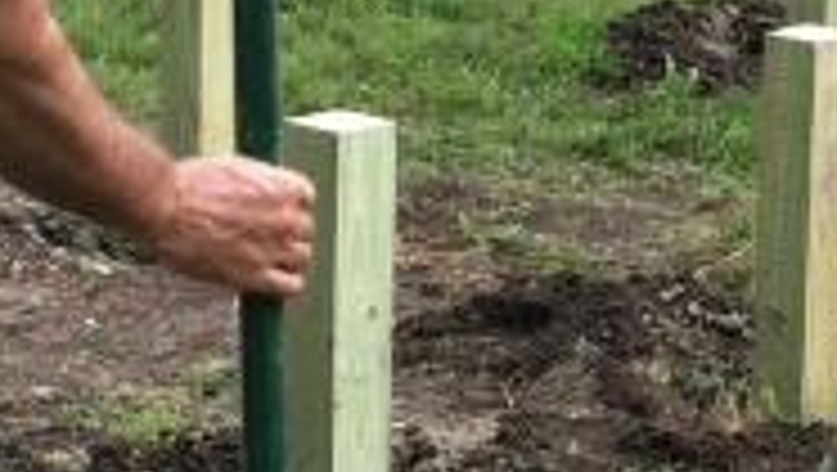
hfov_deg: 12.3
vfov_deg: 7.0
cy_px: 252
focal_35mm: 175
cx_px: 536
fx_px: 3887
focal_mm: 3.85
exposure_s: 1/177
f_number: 2.8
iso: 80
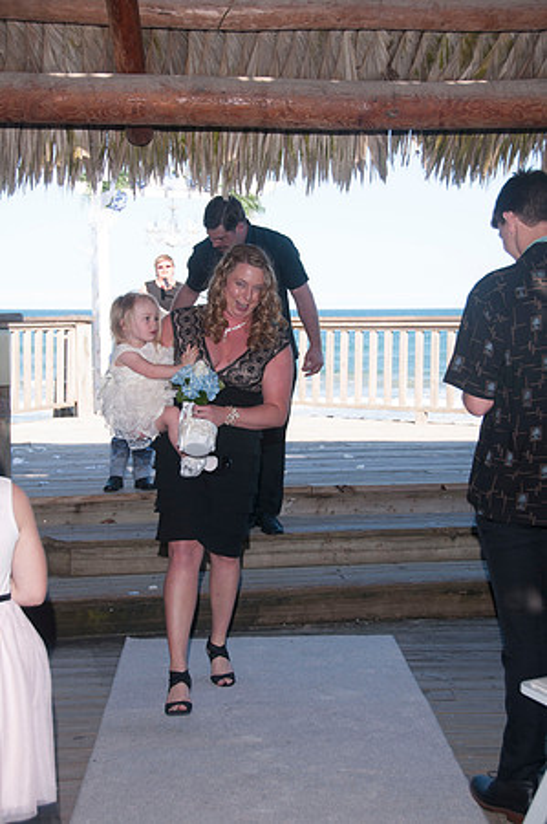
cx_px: 274
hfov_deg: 25.0
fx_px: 1234
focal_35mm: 54
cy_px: 412
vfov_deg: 36.9
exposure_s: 1/250
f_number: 5.6
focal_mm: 36
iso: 100
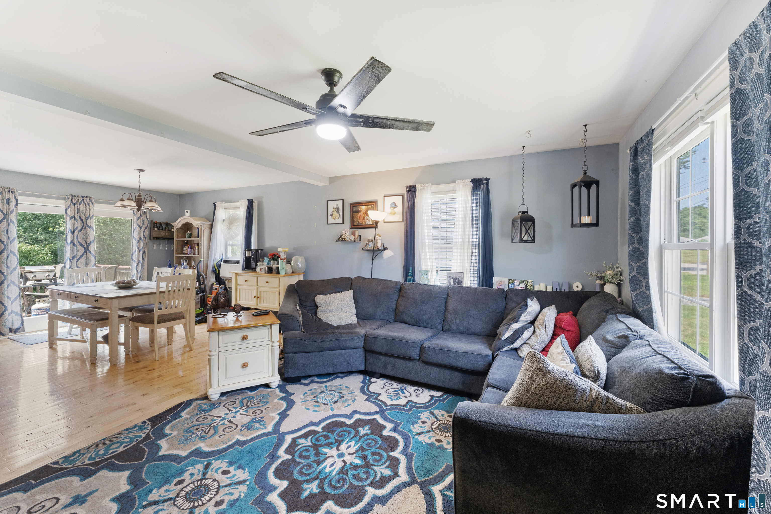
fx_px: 300
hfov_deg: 104.3
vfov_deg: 81.2
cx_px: 386
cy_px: 257
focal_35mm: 14
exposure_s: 1/4
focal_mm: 14
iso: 800
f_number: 8
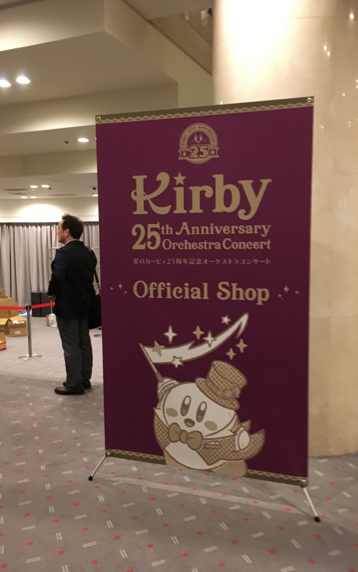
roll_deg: -1.6
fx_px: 484
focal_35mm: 31
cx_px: 195
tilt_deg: -5.7
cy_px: 285
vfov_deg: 61.2
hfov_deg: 40.6
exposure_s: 1/30
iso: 160
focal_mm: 4.15
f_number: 2.2
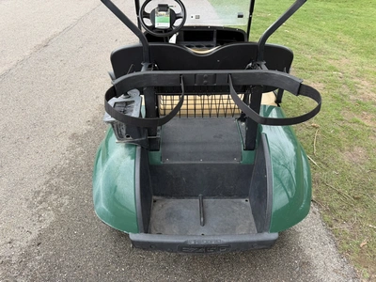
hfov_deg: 71.6
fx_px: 261
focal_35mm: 24
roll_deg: +0.0
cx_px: 188
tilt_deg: -39.4
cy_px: 141
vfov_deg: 56.8
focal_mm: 6.76
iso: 80
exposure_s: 1/780
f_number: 1.78
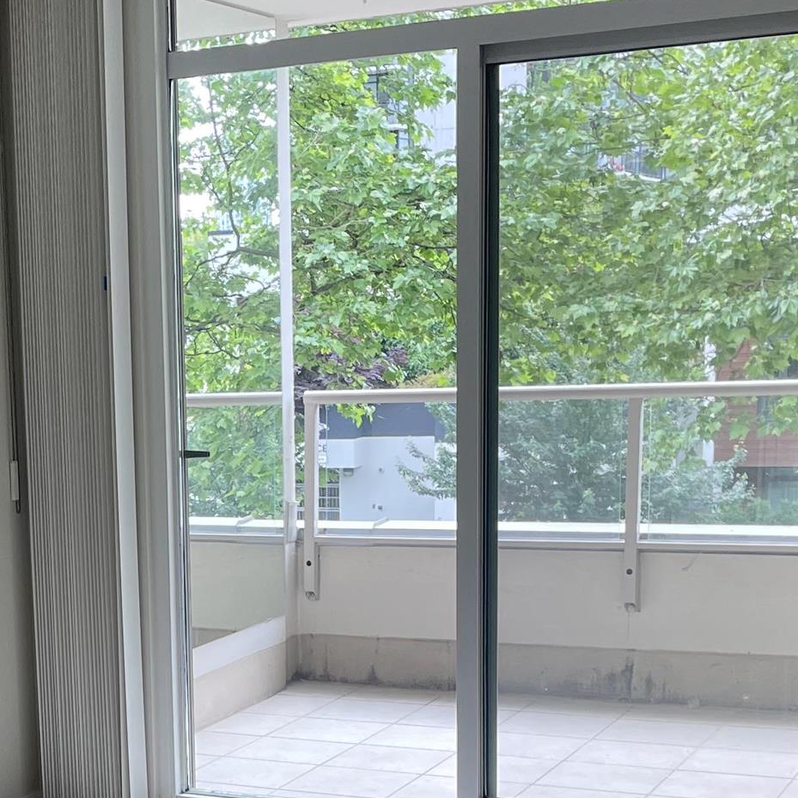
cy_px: 649
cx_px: 27
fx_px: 1982
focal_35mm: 76
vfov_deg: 22.4
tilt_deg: -9.5
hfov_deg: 22.0
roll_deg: +4.0
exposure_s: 1/120
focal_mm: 4.2
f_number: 1.6
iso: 64
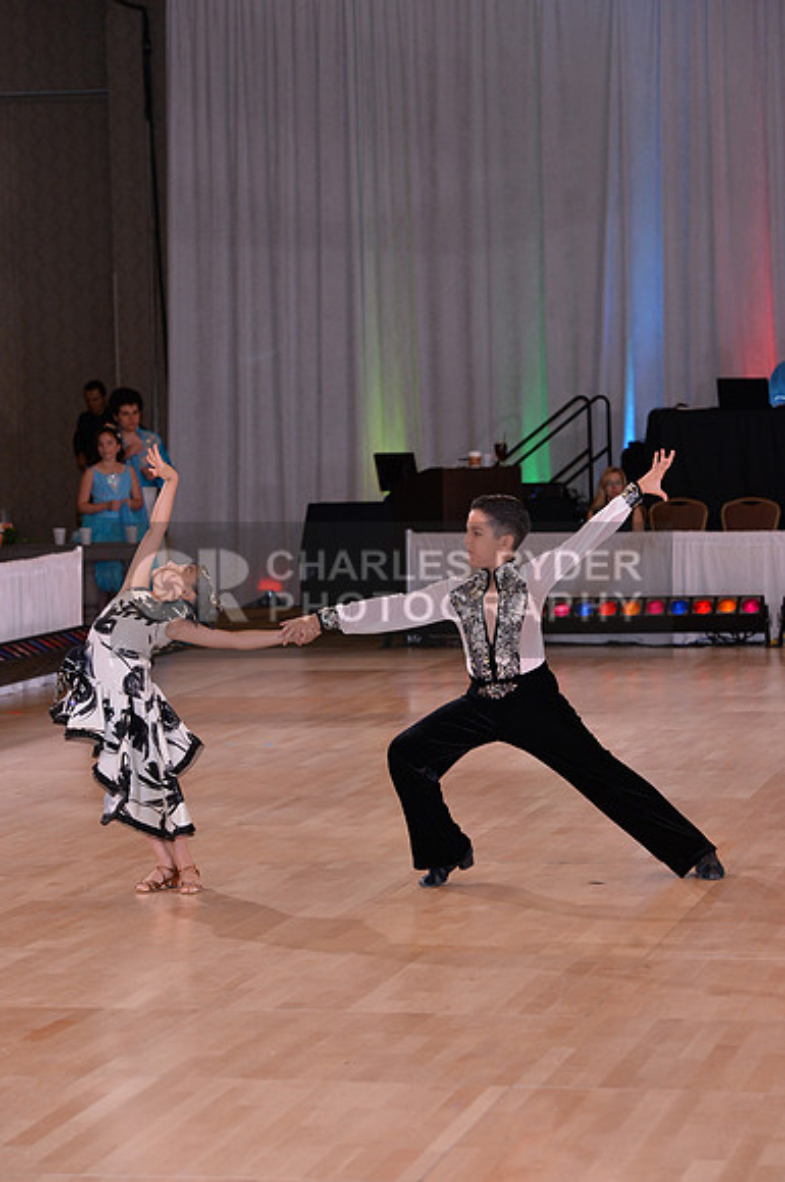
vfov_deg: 18.6
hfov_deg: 12.4
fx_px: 3608
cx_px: 392
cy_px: 591
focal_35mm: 110
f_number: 5.6
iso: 2000
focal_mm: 110
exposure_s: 1/250
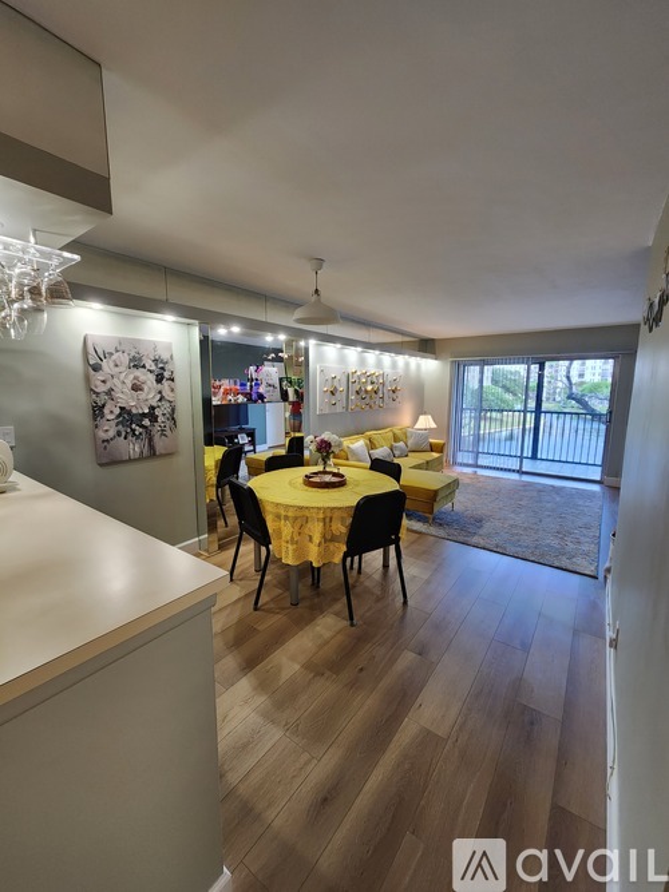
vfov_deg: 106.2
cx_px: 334
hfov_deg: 89.9
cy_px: 446
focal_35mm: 13
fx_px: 335
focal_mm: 2.2
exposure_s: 1/60
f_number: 2.2
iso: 250
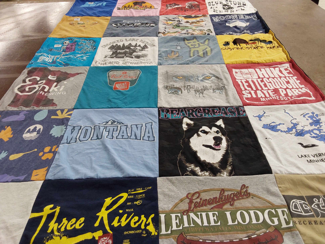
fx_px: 263
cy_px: 122
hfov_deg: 63.4
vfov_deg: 49.7
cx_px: 162
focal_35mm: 28
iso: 100
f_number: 1.9
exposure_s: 1/50
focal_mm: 2.91
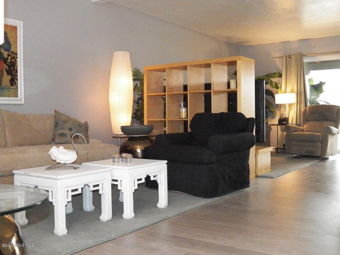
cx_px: 170
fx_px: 393
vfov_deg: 36.0
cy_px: 128
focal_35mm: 40
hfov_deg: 46.8
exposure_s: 1/250
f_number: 3.2
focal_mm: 7.1
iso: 1600
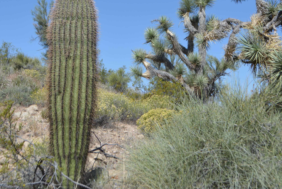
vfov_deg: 19.5
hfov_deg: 28.8
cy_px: 75
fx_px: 549
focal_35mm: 70
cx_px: 167
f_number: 7.1
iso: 400
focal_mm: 38
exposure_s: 1/1600
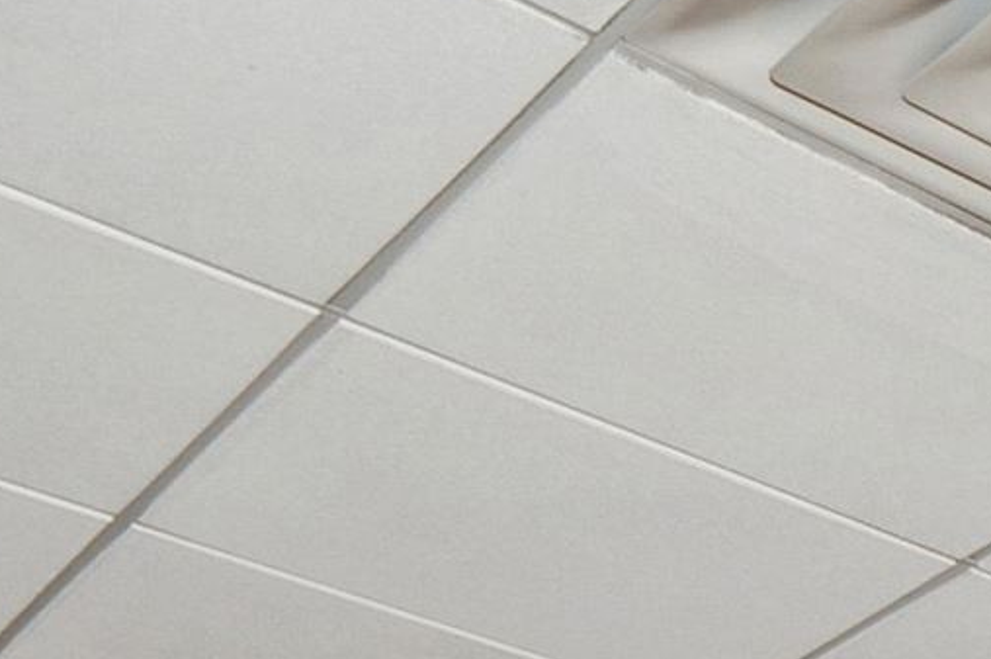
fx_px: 2668
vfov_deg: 11.3
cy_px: 1656
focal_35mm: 97
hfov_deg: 15.7
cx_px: 2097
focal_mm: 16
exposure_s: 1/15
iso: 200
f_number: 8
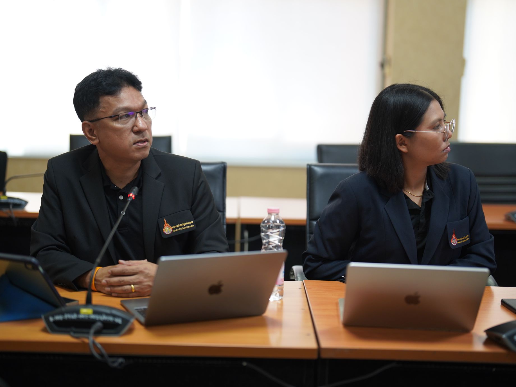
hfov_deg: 34.9
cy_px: 195
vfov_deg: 26.6
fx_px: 820
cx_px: 263
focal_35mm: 55
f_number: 1.2
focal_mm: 50
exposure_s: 1/500
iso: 800
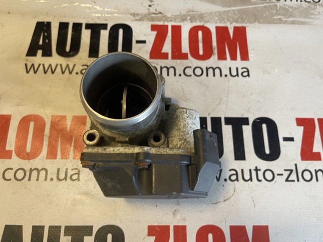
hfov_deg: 69.4
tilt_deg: -73.3
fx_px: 233
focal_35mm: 25
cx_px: 162
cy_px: 121
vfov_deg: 54.8
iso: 250
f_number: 1.6
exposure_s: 1/50
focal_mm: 5.1
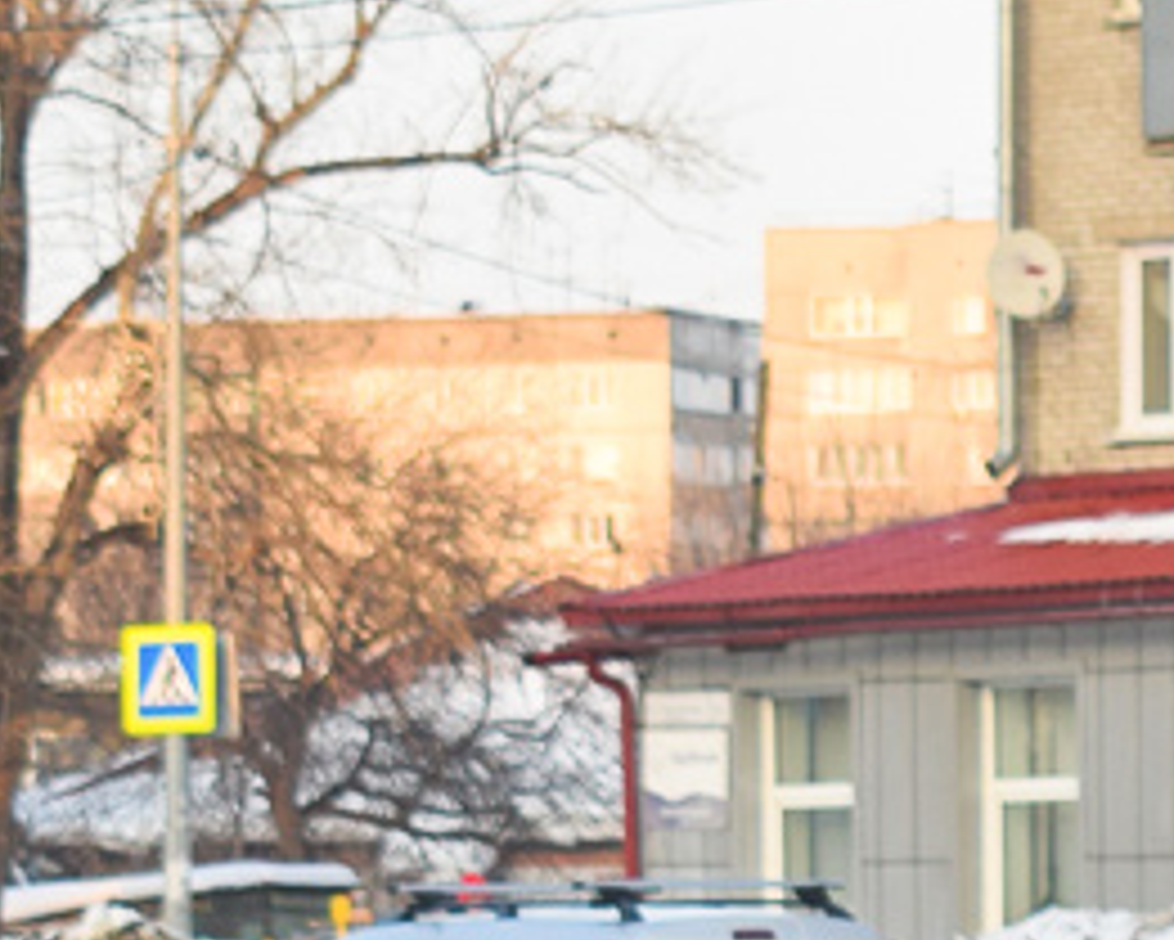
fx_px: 9003
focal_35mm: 259
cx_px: 1745
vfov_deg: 5.9
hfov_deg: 7.3
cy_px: 1484
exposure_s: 1/200
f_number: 5.6
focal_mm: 40
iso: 200
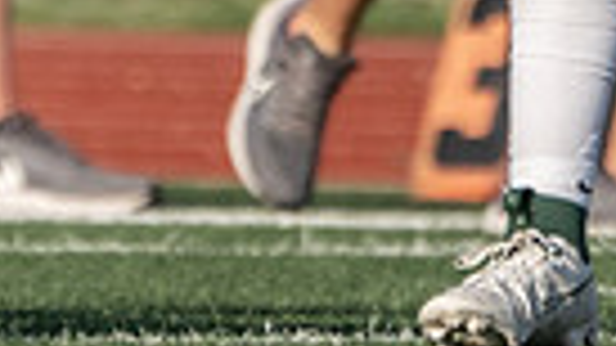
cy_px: -620
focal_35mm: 2863
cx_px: 467
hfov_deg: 0.8
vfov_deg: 0.4
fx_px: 46755
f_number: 8
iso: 400
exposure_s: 1/1250
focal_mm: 556
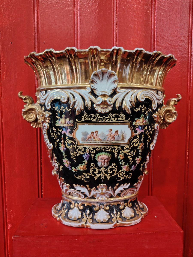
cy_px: 128
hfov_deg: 56.8
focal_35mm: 24
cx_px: 96
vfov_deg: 71.6
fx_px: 178
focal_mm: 5.25
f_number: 1.75
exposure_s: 1/25
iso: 997
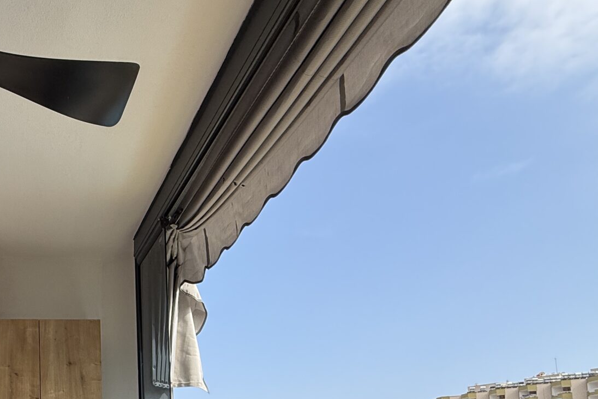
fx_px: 565
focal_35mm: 34
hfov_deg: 49.7
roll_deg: +1.1
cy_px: 436
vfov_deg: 33.9
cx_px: 62
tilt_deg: +4.3
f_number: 2.2
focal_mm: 2.22
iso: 50
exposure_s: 1/876
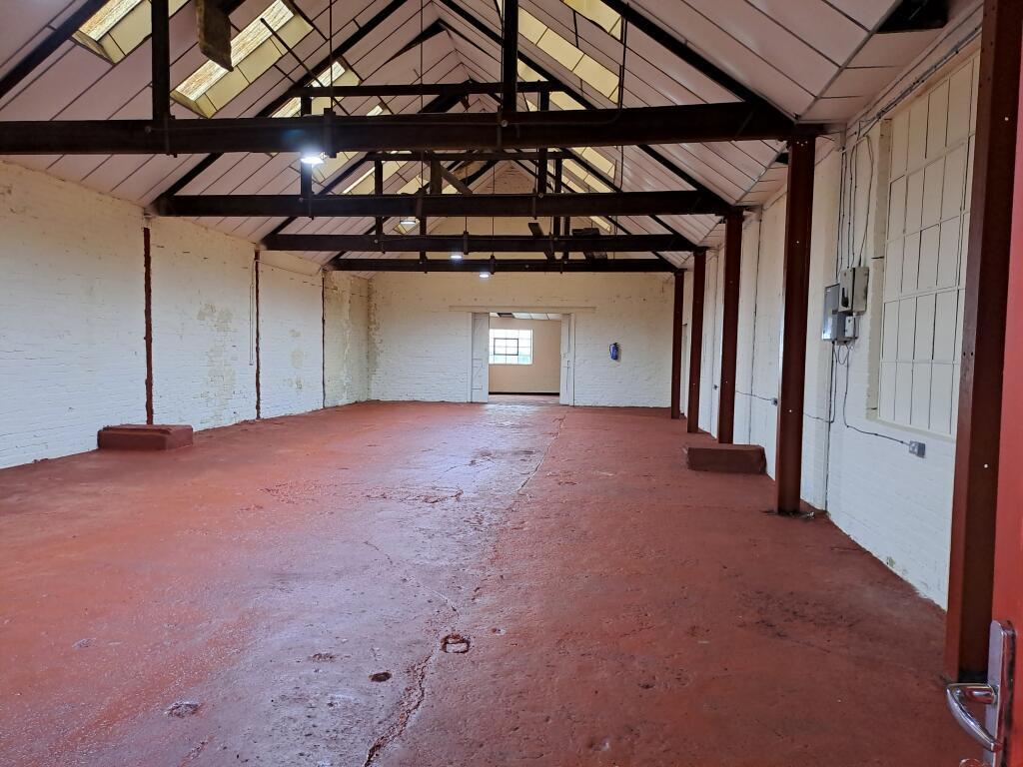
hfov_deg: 69.4
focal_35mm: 25
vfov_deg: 54.9
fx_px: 739
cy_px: 384
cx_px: 512
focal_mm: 4.65
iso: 250
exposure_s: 1/33
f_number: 1.8
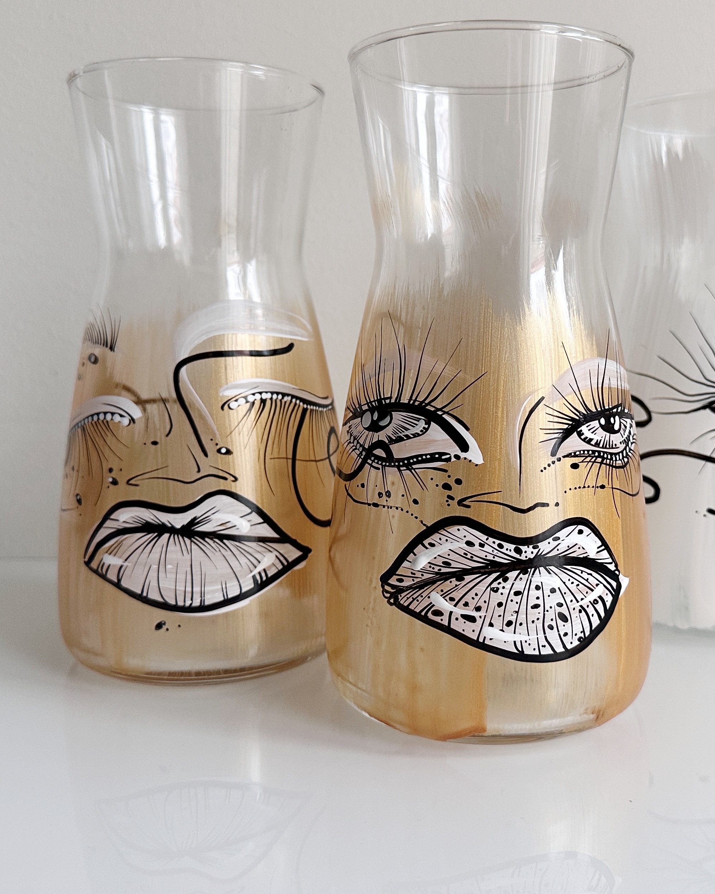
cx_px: 433
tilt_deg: -7.1
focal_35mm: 37
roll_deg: -0.5
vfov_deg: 49.0
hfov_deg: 39.9
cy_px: 415
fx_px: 979
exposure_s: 1/110
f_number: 1.78
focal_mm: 6.86
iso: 250
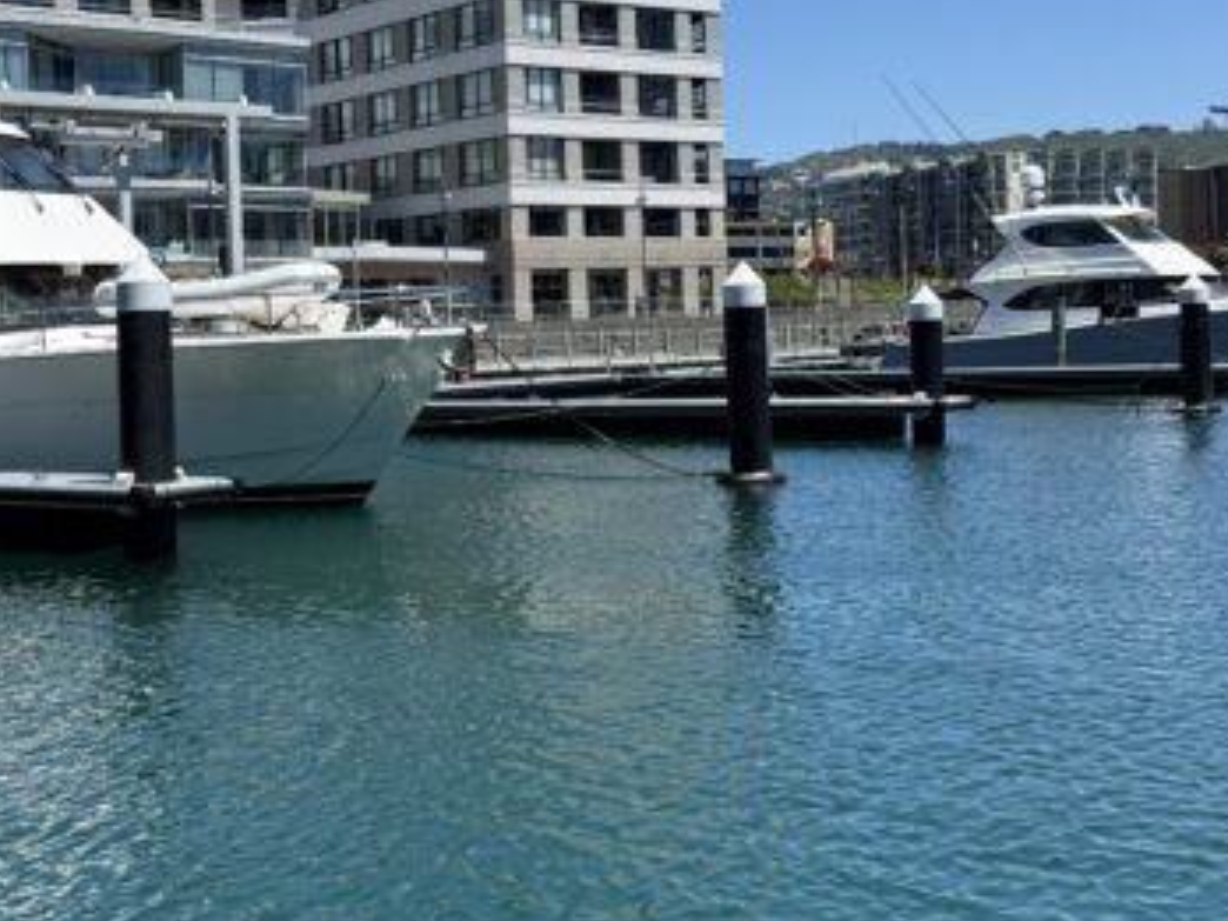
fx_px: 1880
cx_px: 490
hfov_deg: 36.0
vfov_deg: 27.5
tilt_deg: -0.3
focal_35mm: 53
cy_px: 367
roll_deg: +1.8
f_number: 1.78
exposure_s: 1/5714
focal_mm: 6.76
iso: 100
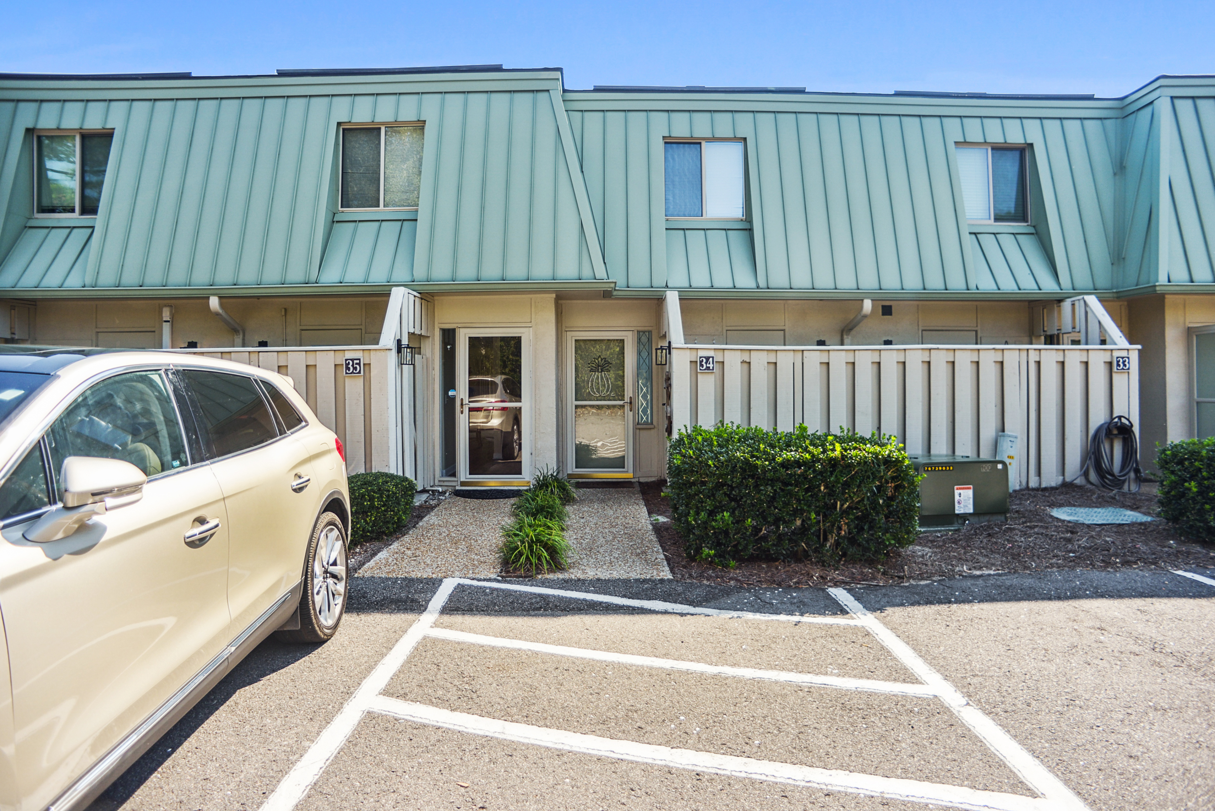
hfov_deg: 84.0
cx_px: 608
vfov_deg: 62.0
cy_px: 406
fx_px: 675
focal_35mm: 20
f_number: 4
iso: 400
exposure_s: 1/2000
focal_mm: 20
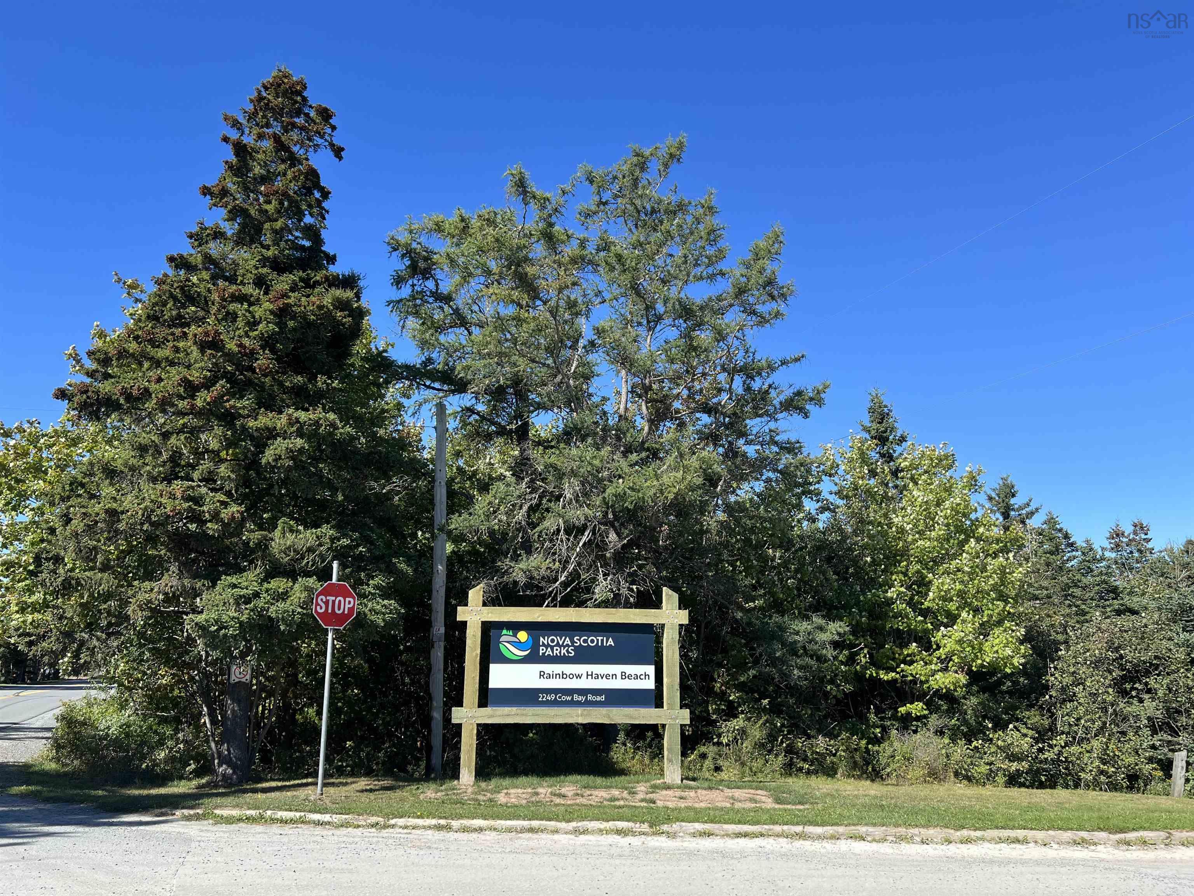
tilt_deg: +12.3
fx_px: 897
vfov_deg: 53.1
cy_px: 448
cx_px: 597
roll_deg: -0.3
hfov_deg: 67.3
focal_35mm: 26
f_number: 1.5
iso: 50
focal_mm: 5.7
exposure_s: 1/1972
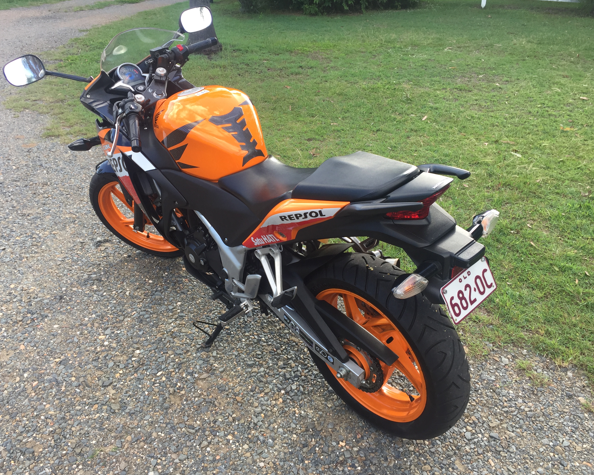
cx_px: 286
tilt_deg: -27.2
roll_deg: -4.1
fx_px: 545
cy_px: 240
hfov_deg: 57.2
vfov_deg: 47.1
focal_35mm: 31
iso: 32
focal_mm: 4.15
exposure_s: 1/214
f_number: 2.2
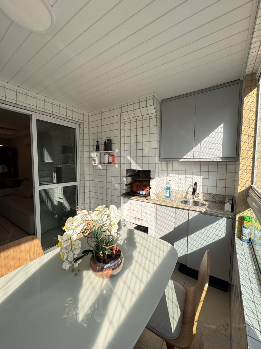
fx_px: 141
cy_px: 174
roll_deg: +0.1
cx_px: 130
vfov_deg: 102.1
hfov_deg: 85.7
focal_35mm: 14
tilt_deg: -4.4
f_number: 2.2
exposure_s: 1/657
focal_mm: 2.22
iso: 50
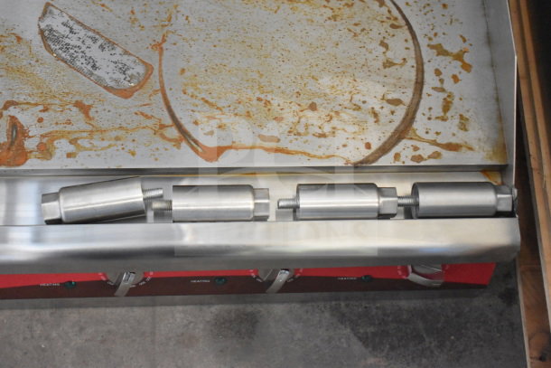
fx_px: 873
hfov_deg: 35.0
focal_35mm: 57
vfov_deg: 23.8
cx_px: 276
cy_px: 184
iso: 7200
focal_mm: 38
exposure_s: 1/60
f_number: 4.8
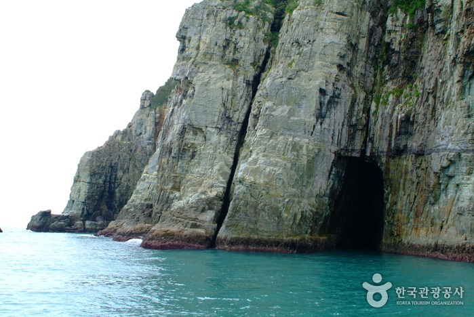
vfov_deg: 32.0
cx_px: 237
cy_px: 158
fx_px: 554
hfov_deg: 46.3
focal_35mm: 42
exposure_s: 1/250
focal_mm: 28
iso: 400
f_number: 8
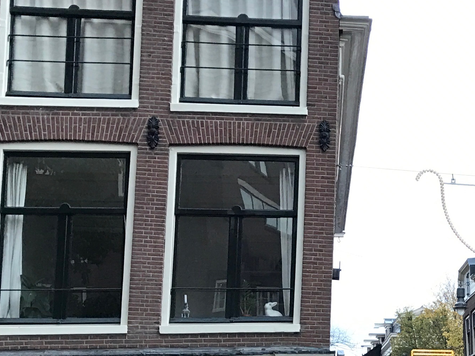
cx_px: 528
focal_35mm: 84
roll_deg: +1.0
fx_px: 1153
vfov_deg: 17.1
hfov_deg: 22.0
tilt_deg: +6.5
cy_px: 382
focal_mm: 3.99
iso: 20
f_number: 1.8
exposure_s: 1/33
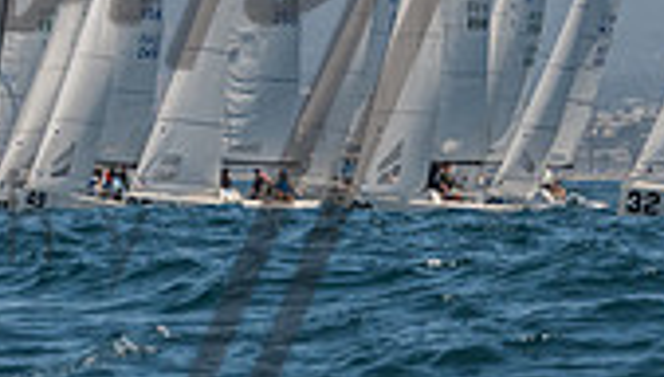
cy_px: -169
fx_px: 6706
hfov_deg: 5.7
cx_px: 73
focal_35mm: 380
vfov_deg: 3.2
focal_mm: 96
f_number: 9
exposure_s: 1/1000
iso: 640
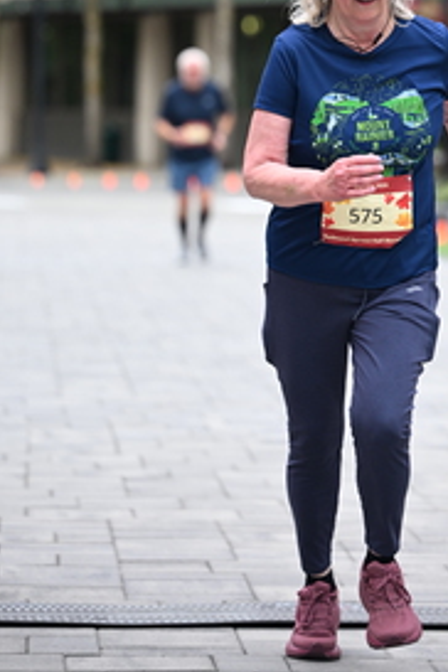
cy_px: 69
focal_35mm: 232
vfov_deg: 8.8
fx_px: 4330
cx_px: 388
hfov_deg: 5.9
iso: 640
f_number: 2.8
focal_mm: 115
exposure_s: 1/1250
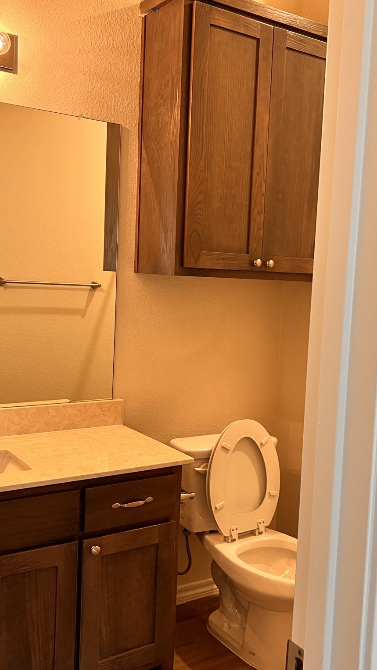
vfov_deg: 52.8
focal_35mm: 38
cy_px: 333
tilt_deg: -3.7
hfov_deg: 31.0
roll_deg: -2.5
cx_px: 242
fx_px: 675
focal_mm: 5.7
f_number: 1.5
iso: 125
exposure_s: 1/60
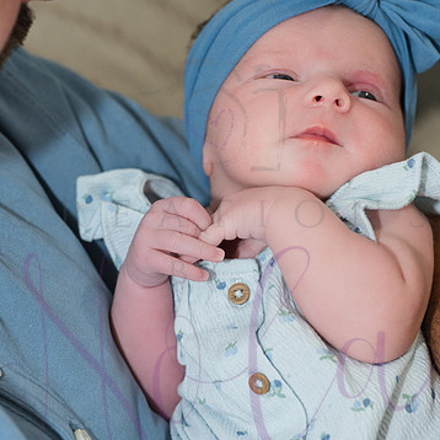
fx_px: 1683
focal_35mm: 117
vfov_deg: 14.9
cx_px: 217
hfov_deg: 14.9
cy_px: 270
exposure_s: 1/200
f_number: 4.5
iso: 800
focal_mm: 85
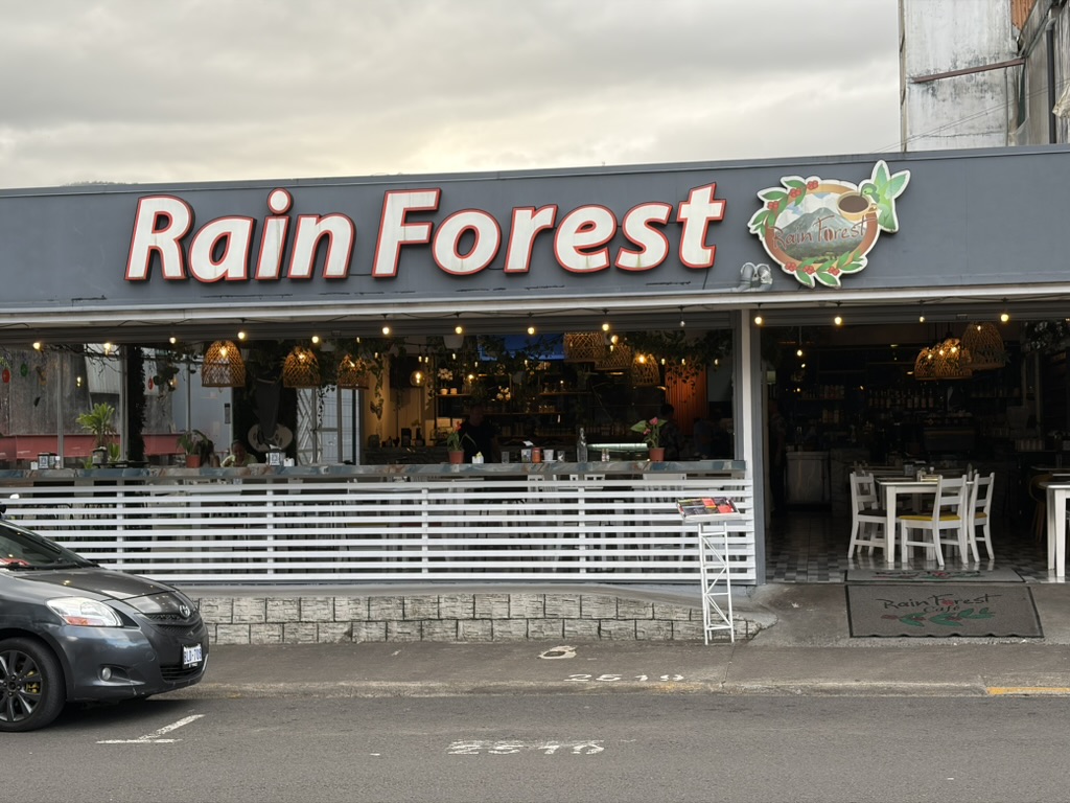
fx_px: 1607
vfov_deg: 28.0
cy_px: 402
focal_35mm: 52
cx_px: 535
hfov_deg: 36.8
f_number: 1.6
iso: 32
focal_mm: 5.96
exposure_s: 1/217
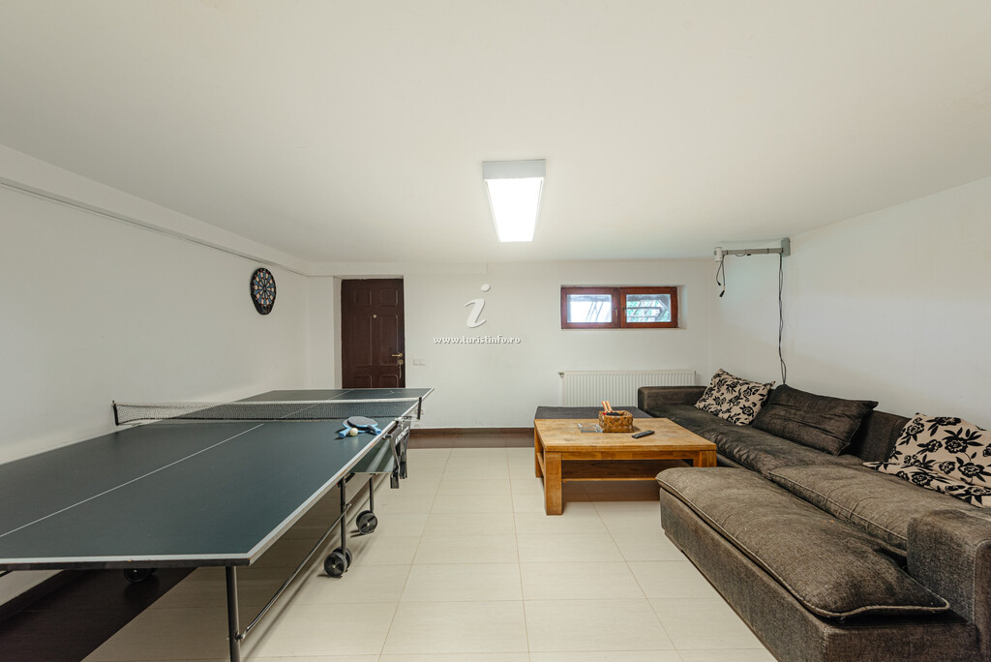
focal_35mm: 14
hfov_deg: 104.2
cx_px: 496
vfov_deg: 81.3
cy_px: 331
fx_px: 386
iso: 400
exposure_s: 1/5
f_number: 6.3
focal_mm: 14
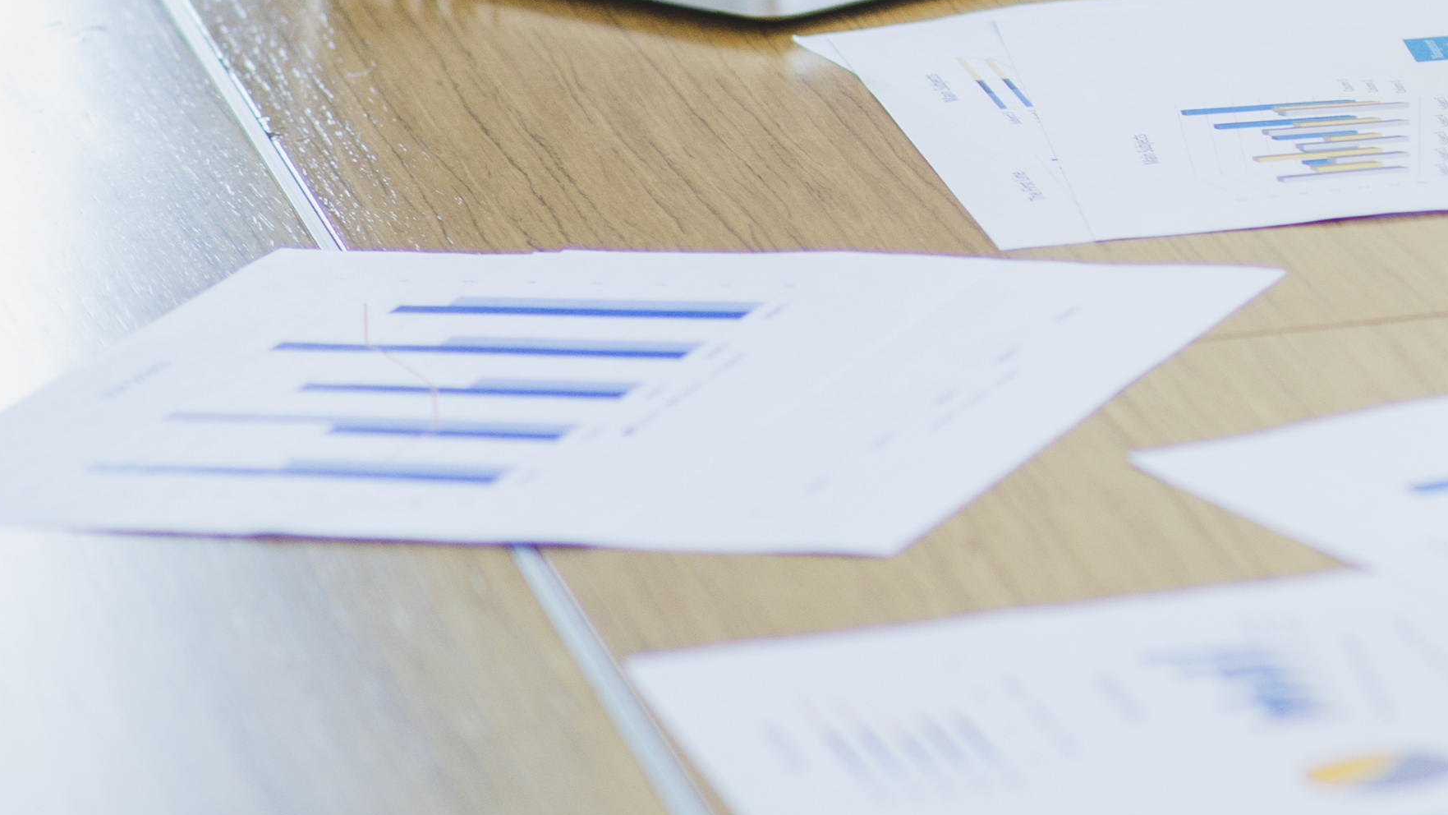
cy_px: -628
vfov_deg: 4.0
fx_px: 11673
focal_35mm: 304
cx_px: 2449
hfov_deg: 6.9
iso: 400
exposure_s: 1/100
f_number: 2.5
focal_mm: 85
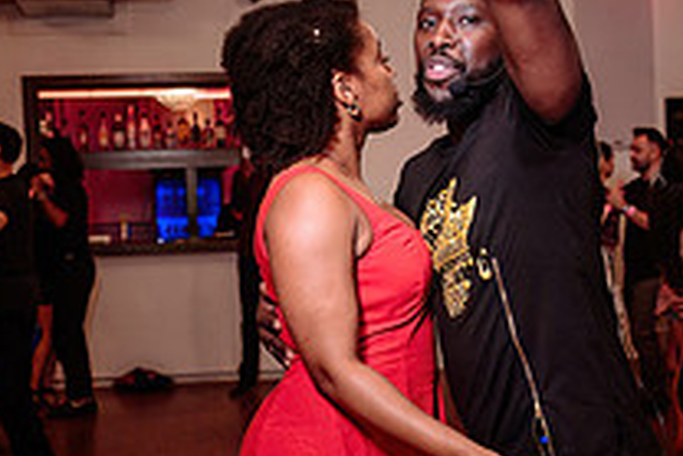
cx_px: 362
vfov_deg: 18.9
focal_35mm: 72
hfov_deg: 28.0
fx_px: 1367
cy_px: 263
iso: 800
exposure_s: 1/160
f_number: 2.8
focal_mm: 24
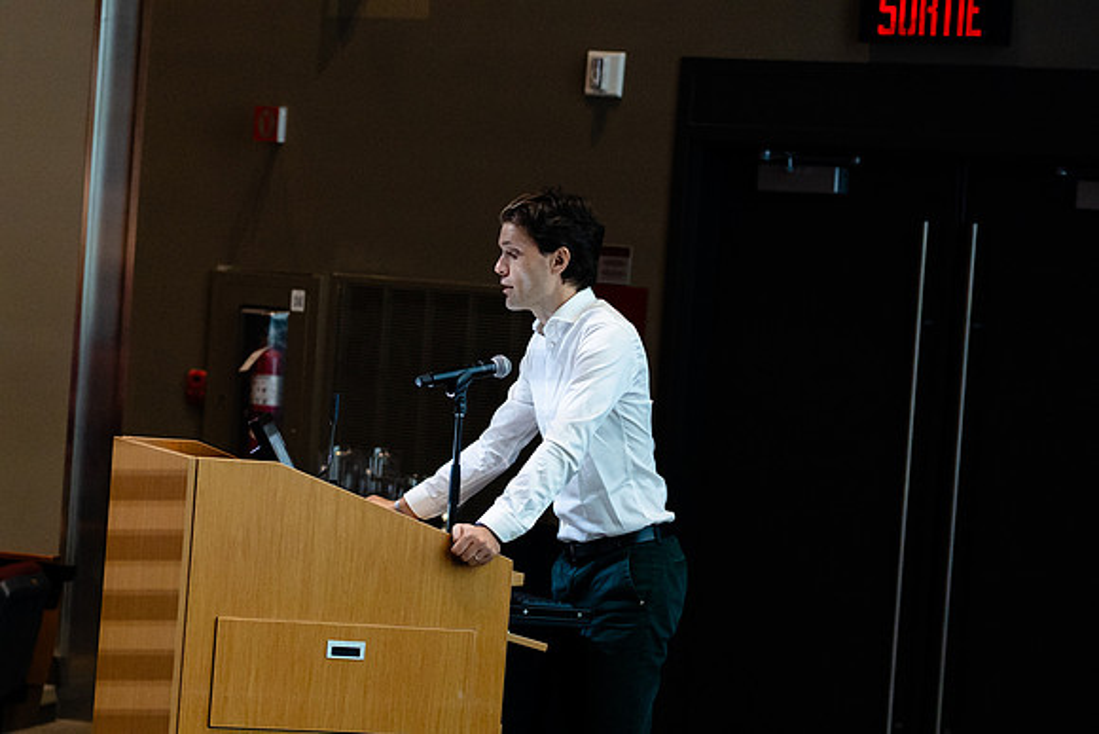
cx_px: 550
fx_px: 3878
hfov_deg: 16.1
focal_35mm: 127
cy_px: 367
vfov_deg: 10.8
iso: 4000
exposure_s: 1/200
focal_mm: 85
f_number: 2.8
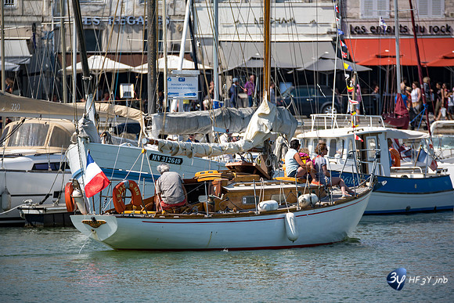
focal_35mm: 400
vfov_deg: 3.4
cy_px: 152
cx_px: 227
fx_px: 5045
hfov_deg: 5.2
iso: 80
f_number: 6
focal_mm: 400
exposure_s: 1/400
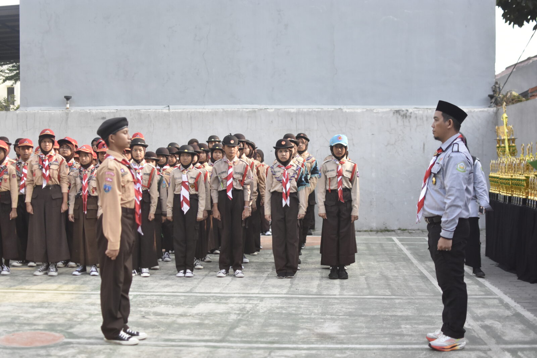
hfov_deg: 37.8
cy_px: 179
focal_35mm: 52
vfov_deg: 25.8
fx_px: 783
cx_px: 268
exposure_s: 1/8000
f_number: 1.8
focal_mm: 35
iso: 1250
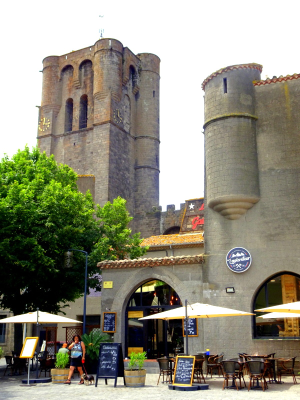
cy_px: 200
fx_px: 497
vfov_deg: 43.9
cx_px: 150
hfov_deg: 33.6
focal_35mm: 43
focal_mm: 7.3
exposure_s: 1/320
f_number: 4
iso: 80
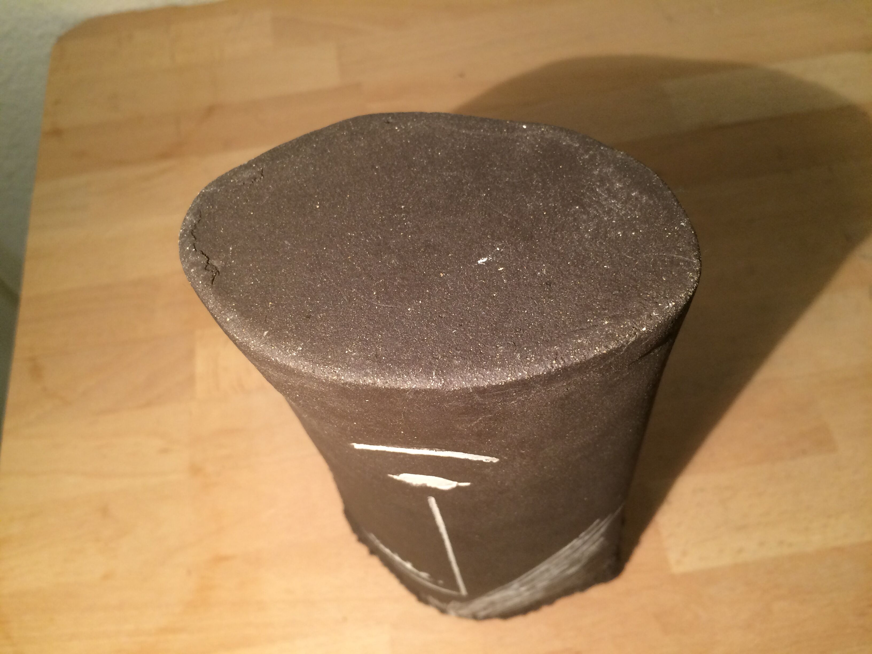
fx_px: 731
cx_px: 436
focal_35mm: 29
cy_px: 327
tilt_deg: -60.6
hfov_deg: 61.7
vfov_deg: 48.2
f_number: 2.2
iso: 100
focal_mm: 4.15
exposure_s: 1/33
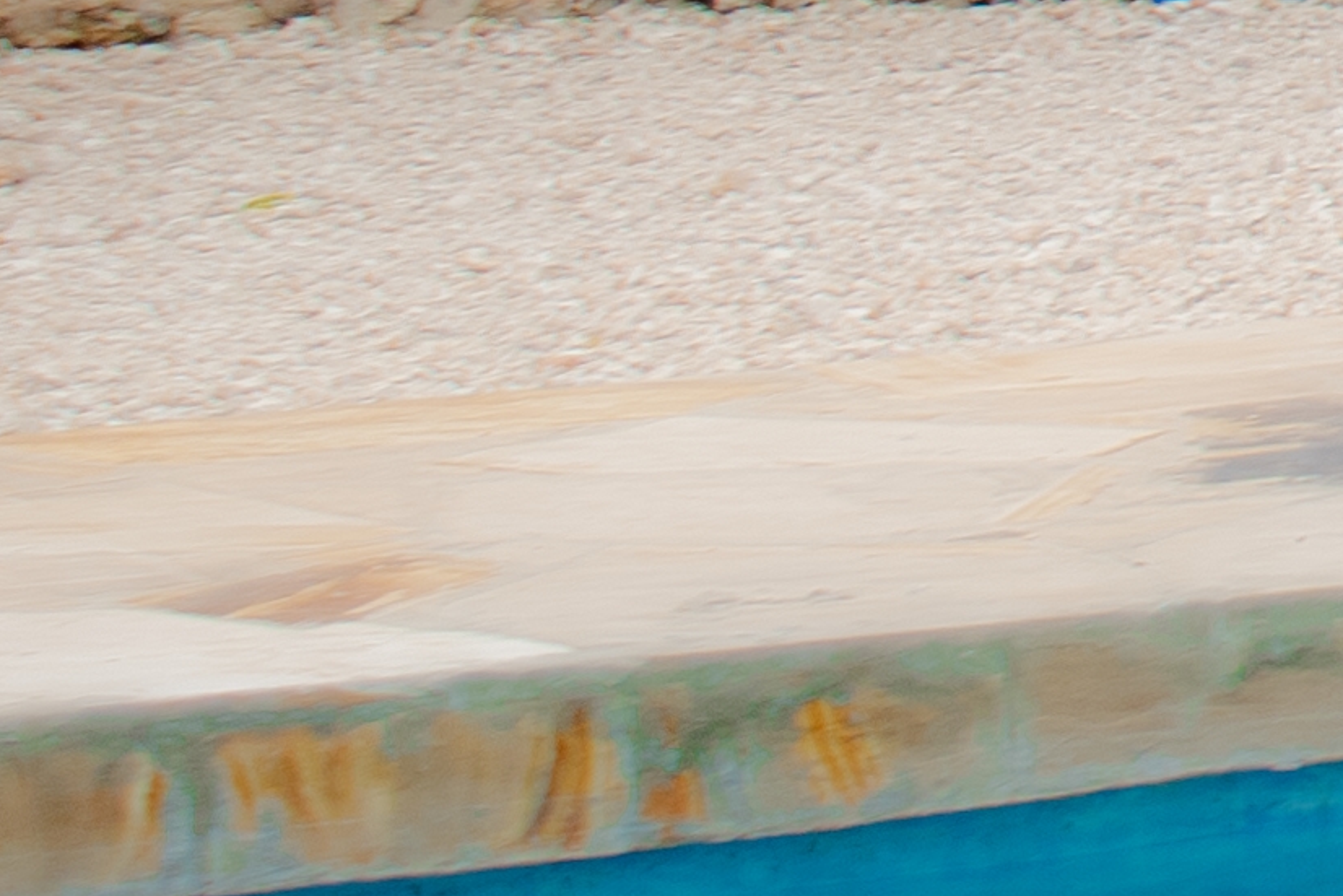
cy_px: -1220
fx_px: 9514
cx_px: 3767
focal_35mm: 255
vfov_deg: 5.2
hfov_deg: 7.3
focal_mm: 24
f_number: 4
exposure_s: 1/320
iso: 100
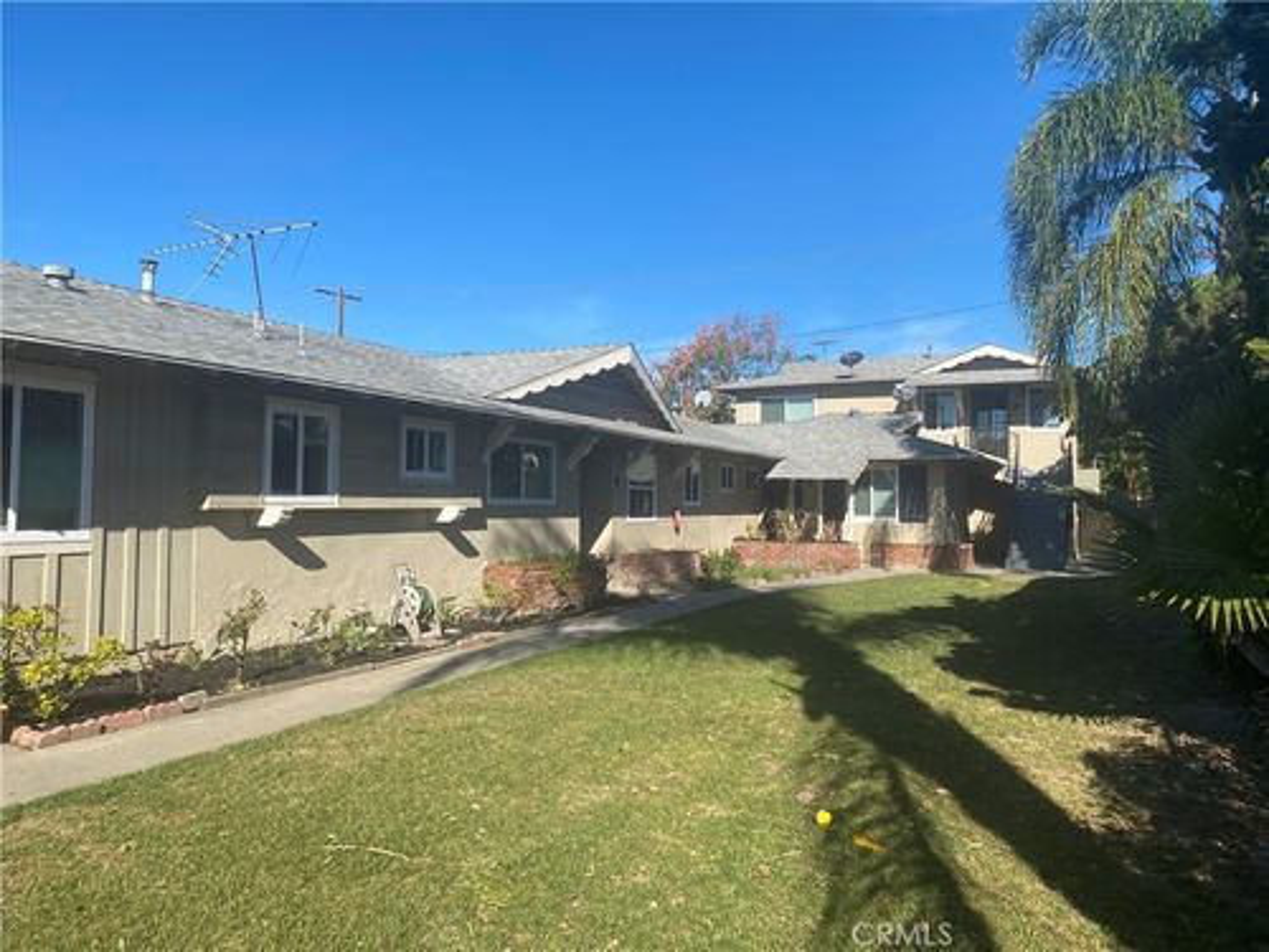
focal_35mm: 26
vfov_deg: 53.1
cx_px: 634
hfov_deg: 67.3
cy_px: 476
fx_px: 953
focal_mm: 4.25
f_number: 1.8
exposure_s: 1/2571
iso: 32
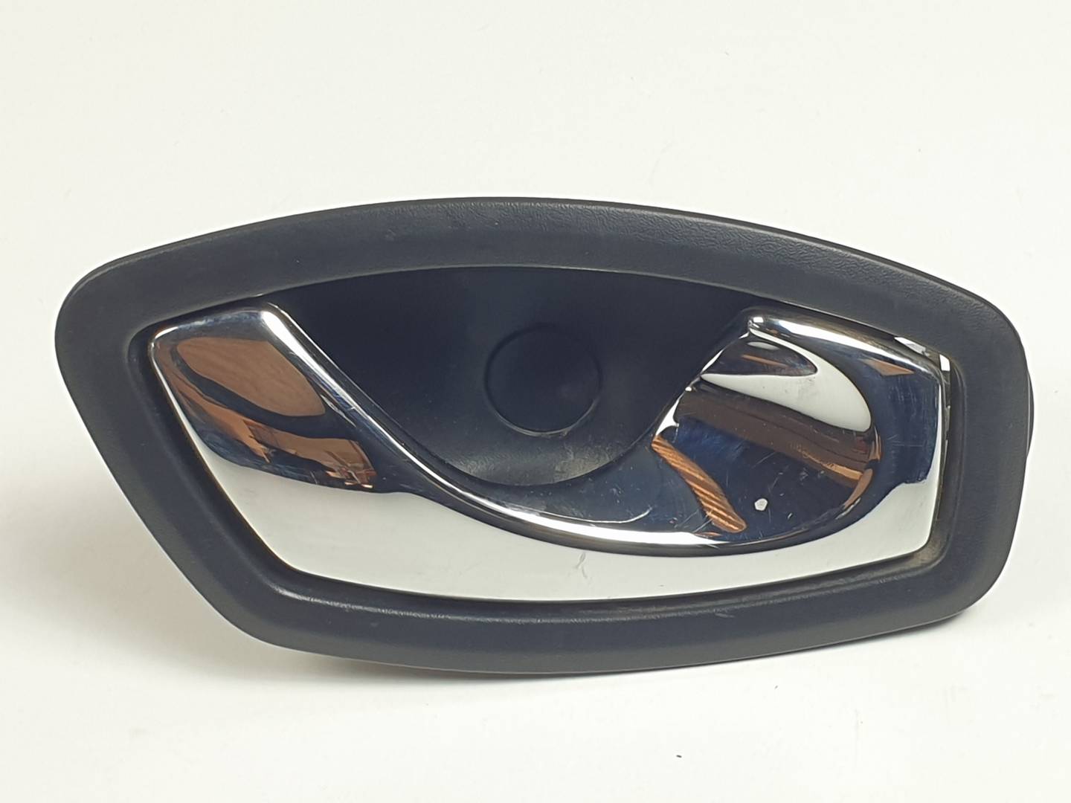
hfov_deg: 67.3
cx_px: 536
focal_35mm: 26
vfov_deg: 53.1
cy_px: 402
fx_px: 804
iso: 50
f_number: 2.4
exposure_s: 1/114
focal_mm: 4.3
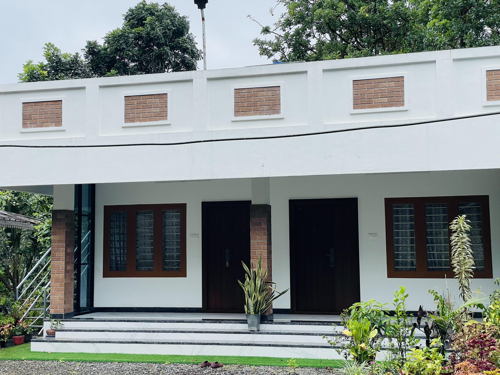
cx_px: 250
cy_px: 188
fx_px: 751
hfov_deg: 36.8
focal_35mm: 52
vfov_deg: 28.0
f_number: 2
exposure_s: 1/1020
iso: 25
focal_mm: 6
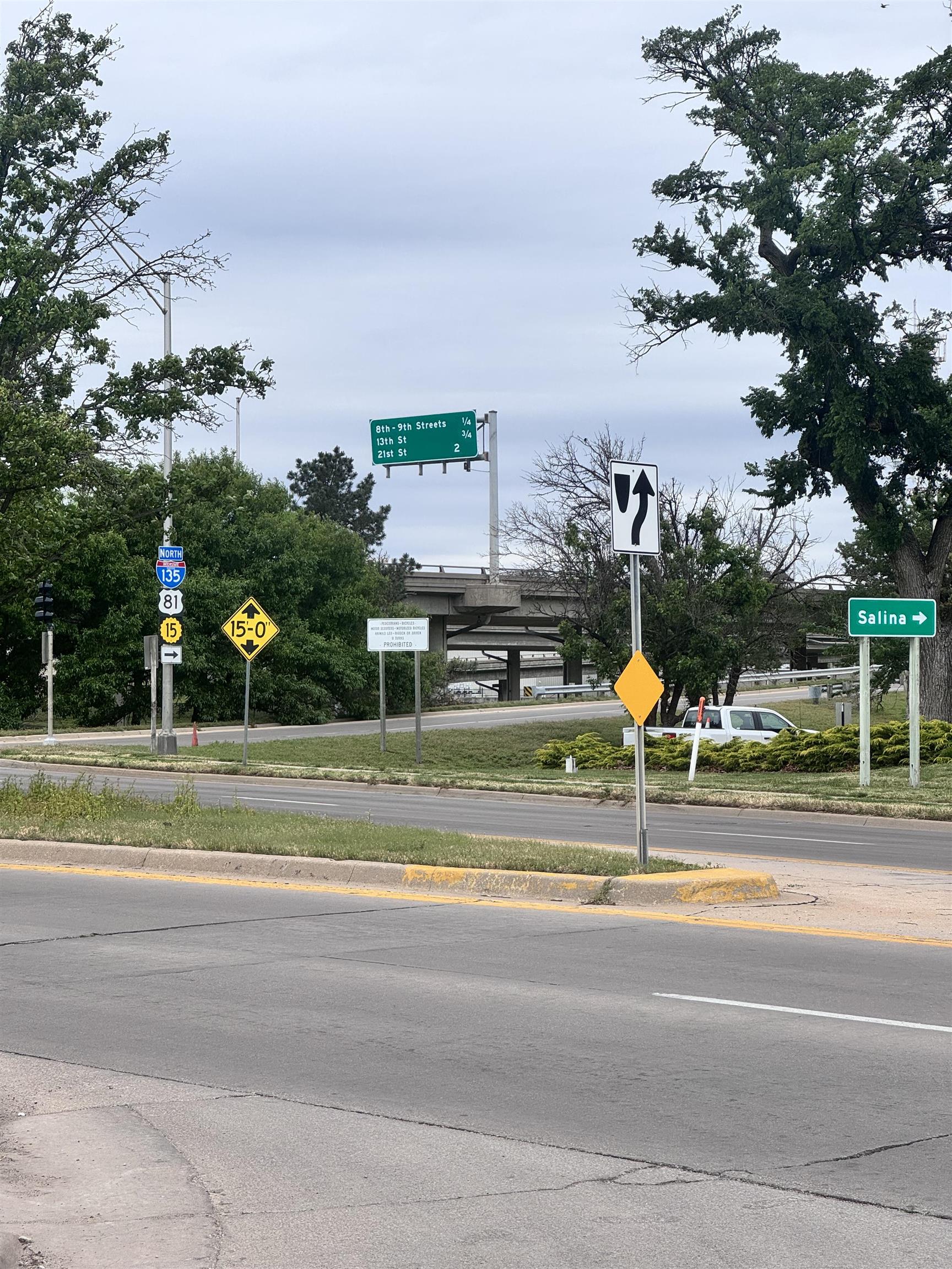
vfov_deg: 25.3
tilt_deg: +2.5
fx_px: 2824
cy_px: 634
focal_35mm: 77
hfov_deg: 19.1
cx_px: 476
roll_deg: +0.0
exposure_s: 1/373
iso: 25
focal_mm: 9
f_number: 2.8
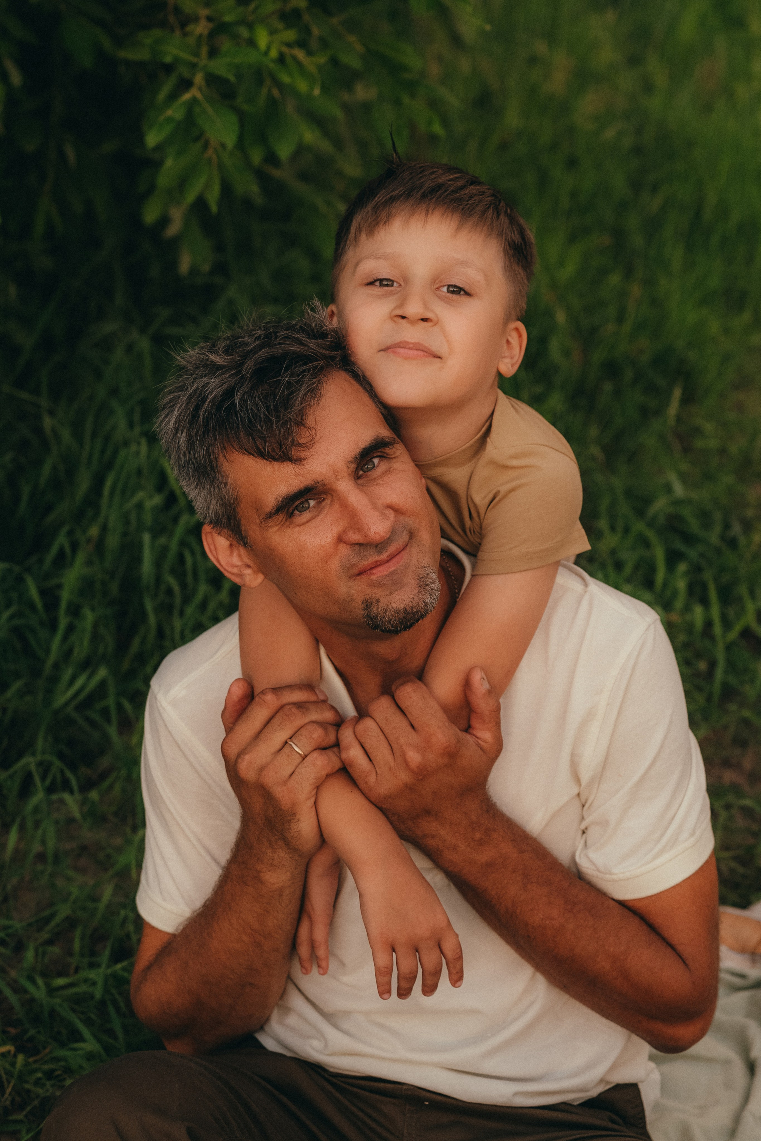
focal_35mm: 66
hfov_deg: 20.6
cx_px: 380
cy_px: 570
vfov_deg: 30.5
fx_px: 2093
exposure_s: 1/320
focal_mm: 44
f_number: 3.2
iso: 640
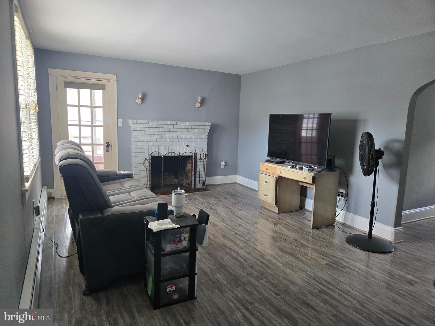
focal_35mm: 23
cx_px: 218
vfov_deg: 58.9
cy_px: 163
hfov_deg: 73.9
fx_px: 289
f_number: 1.8
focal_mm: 5.4
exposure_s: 1/120
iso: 250
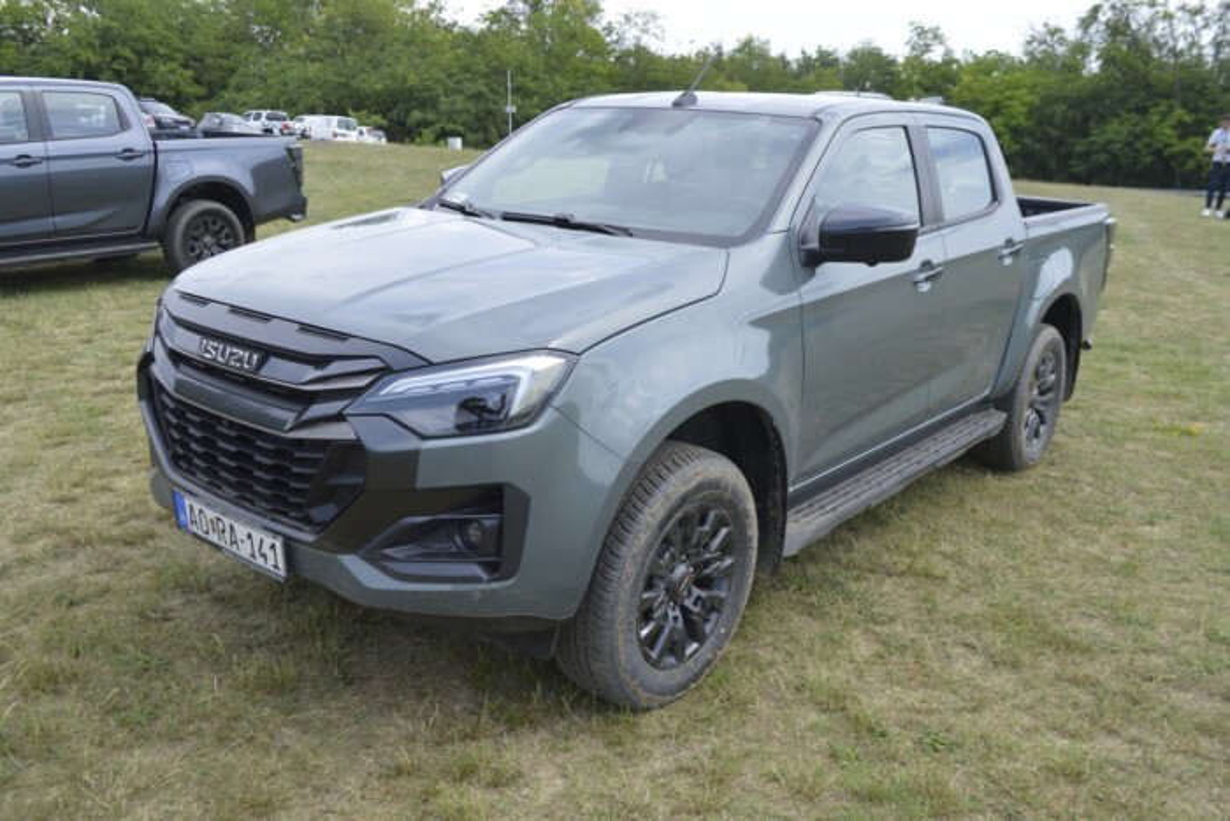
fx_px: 1076
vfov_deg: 41.7
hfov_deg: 59.5
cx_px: 615
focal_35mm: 32
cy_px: 410
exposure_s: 1/200
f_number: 7.1
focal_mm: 21
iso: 100
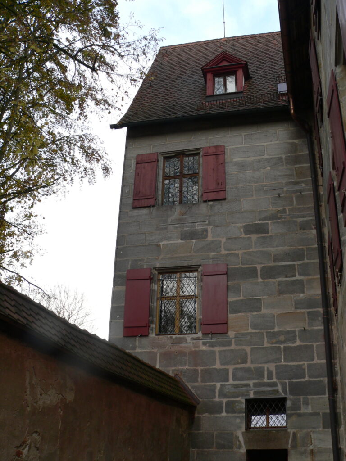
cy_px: 230
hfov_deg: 39.7
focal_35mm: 36
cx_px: 173
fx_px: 480
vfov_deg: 51.4
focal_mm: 6
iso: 80
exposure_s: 1/100
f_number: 4
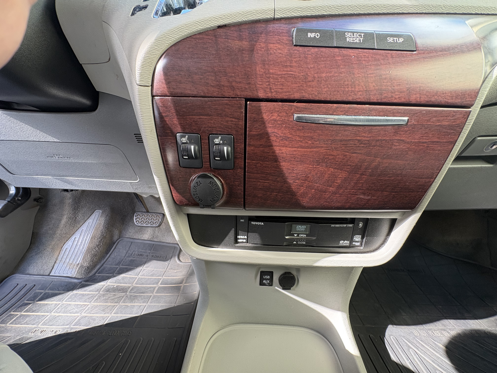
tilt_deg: -17.4
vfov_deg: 85.7
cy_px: 186
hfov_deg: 102.1
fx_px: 201
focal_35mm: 14
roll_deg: -2.8
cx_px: 248
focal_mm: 2.22
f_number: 2.2
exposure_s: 1/84
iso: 250
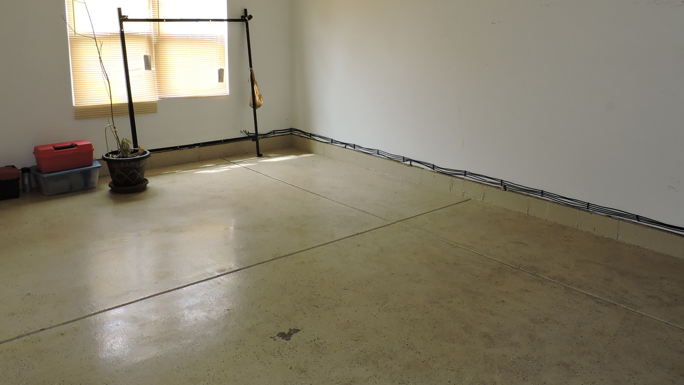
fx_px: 562
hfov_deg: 62.6
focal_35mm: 31
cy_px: 143
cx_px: 337
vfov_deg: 37.5
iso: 160
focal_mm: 4.3
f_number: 3
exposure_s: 1/40
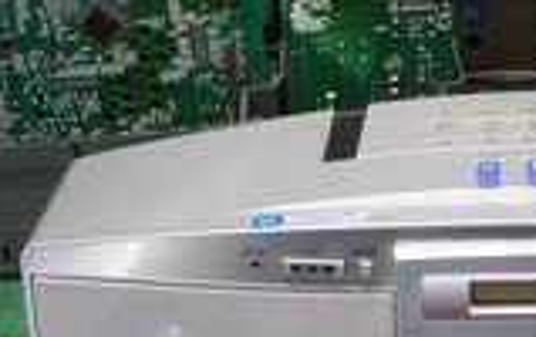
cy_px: 315
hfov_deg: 21.8
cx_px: 553
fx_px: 1332
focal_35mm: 91
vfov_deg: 14.3
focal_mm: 6
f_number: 2.8
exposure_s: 1/20
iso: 200
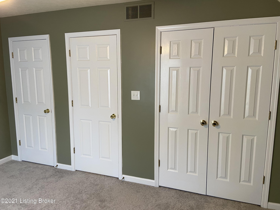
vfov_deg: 53.1
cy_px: 105
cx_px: 140
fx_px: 210
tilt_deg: -8.1
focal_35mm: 26
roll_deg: +0.2
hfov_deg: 67.3
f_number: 1.8
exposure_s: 1/60
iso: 100
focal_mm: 4.25
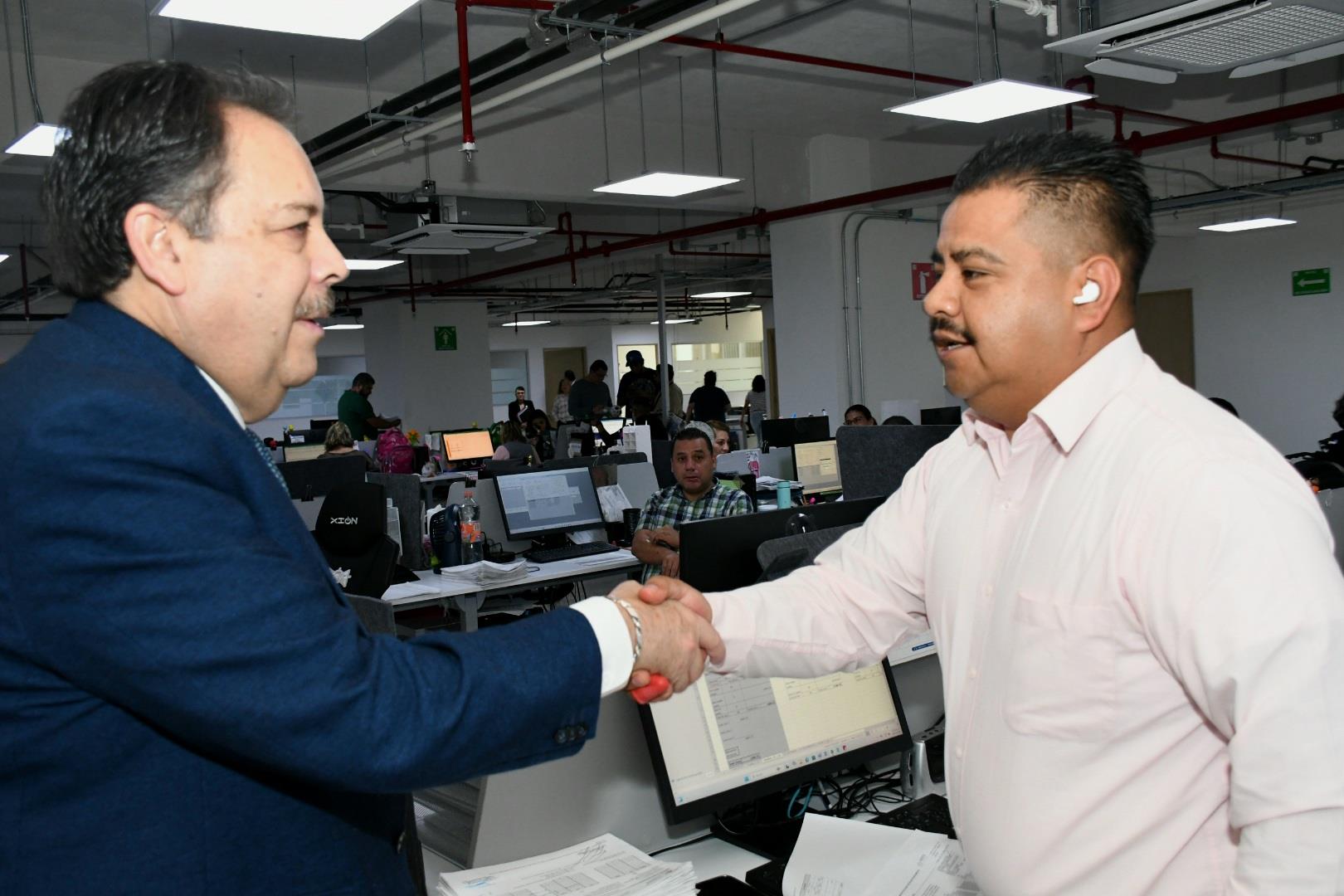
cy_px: 448
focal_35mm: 30
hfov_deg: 61.9
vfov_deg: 43.6
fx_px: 1120
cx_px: 672
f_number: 5.6
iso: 2000
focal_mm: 20
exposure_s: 1/161
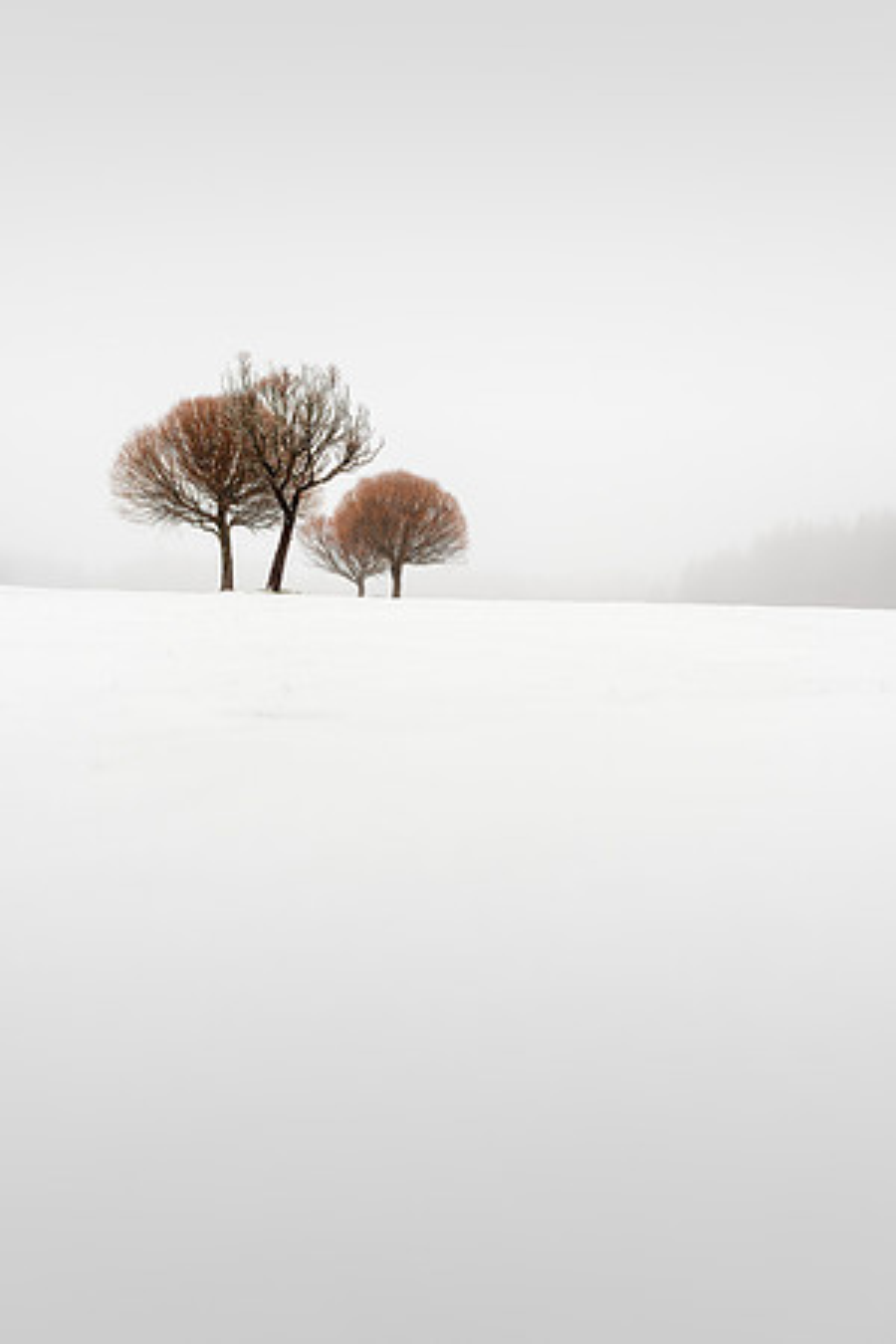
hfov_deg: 37.9
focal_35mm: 35
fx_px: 1307
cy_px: 672
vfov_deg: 54.4
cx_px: 448
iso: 220
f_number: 5.6
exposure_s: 1/160
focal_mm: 35
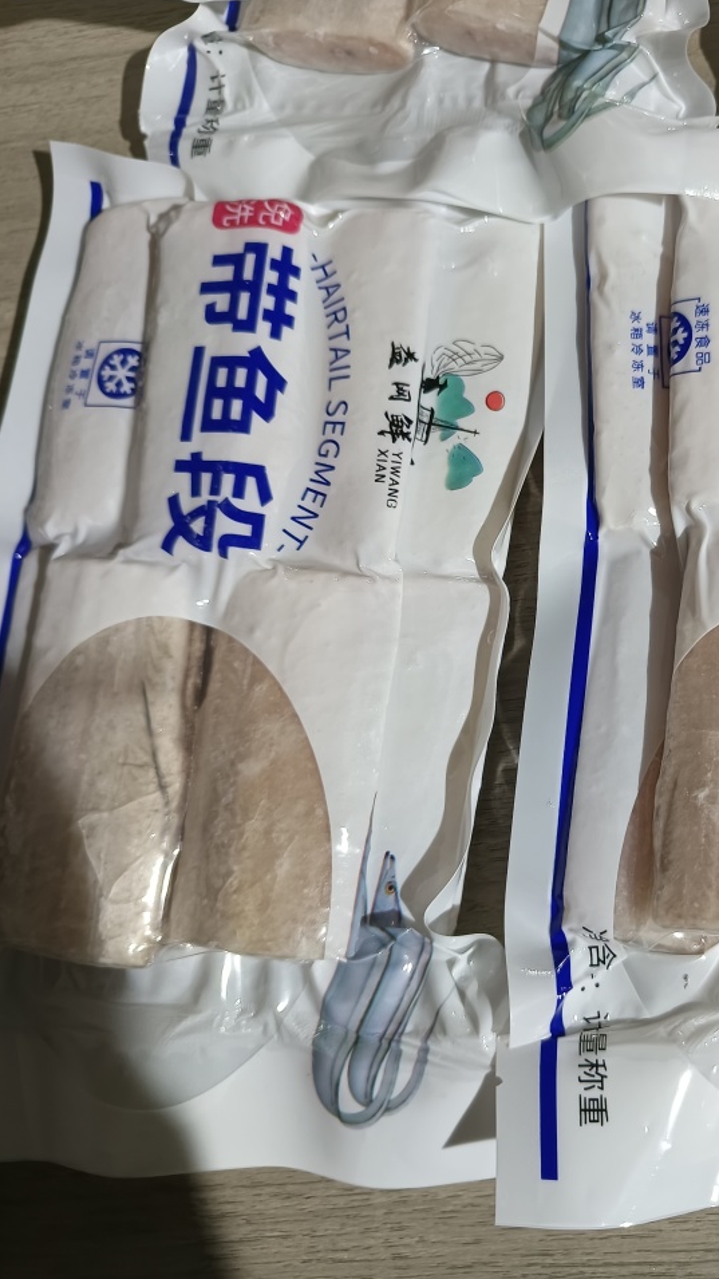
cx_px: 530
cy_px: 623
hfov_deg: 40.4
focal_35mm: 28
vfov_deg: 67.9
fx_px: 949
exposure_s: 1/33.3
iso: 1638
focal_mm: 5.59
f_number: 1.88
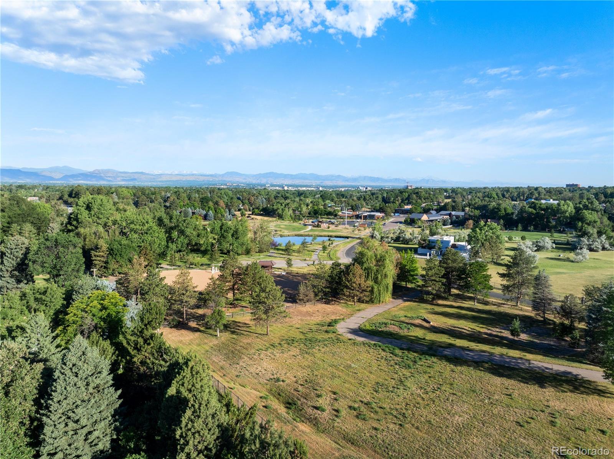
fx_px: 425
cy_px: 230
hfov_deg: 71.6
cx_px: 307
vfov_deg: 56.7
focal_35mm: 24
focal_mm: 12.29
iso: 200
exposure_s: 1/100
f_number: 3.5
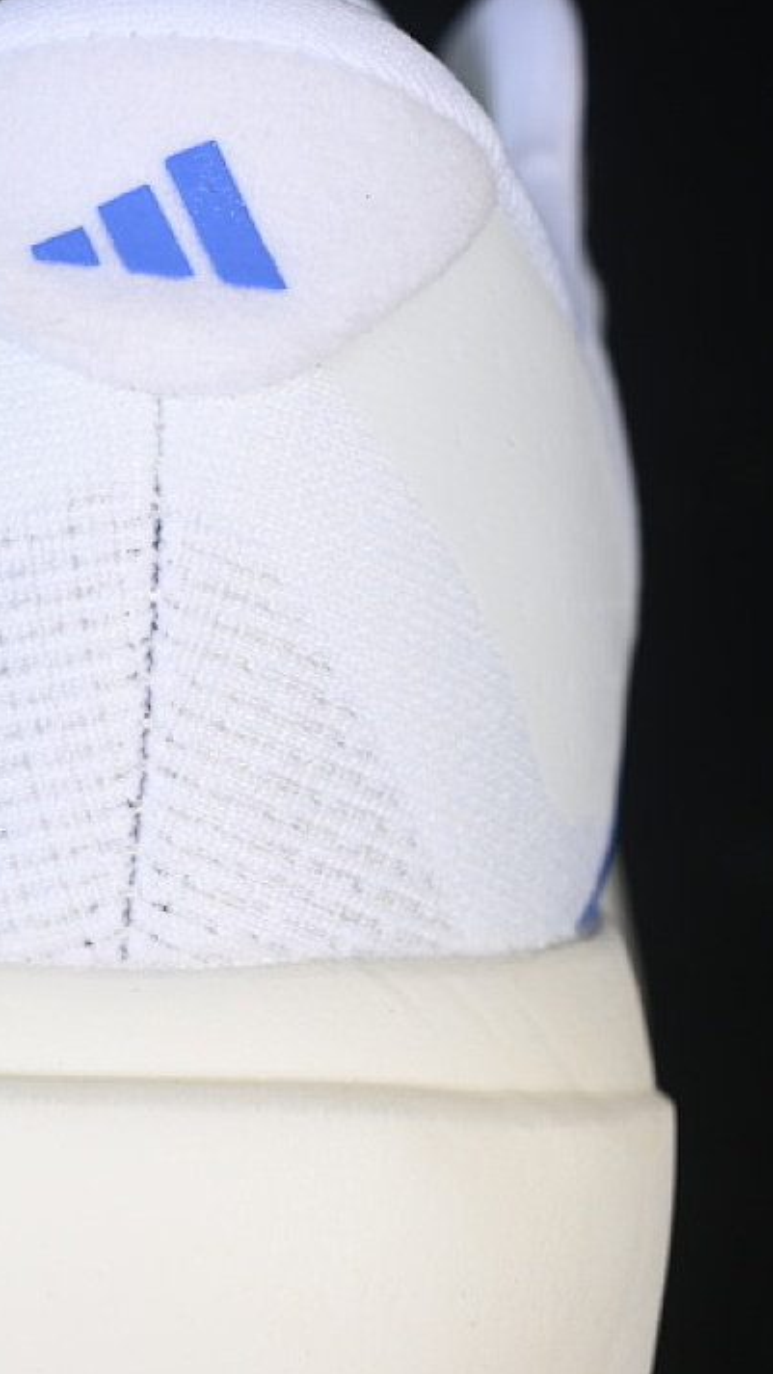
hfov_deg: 10.1
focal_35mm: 119
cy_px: 686
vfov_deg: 18.0
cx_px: 106
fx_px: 4337
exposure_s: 1/100
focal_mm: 50
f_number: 7.1
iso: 160
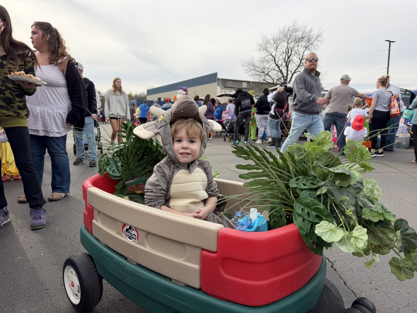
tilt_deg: -7.1
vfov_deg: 56.8
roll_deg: -1.6
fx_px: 289
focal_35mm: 24
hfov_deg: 71.6
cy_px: 156
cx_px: 208
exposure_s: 1/2169
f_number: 1.78
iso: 80
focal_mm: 6.76
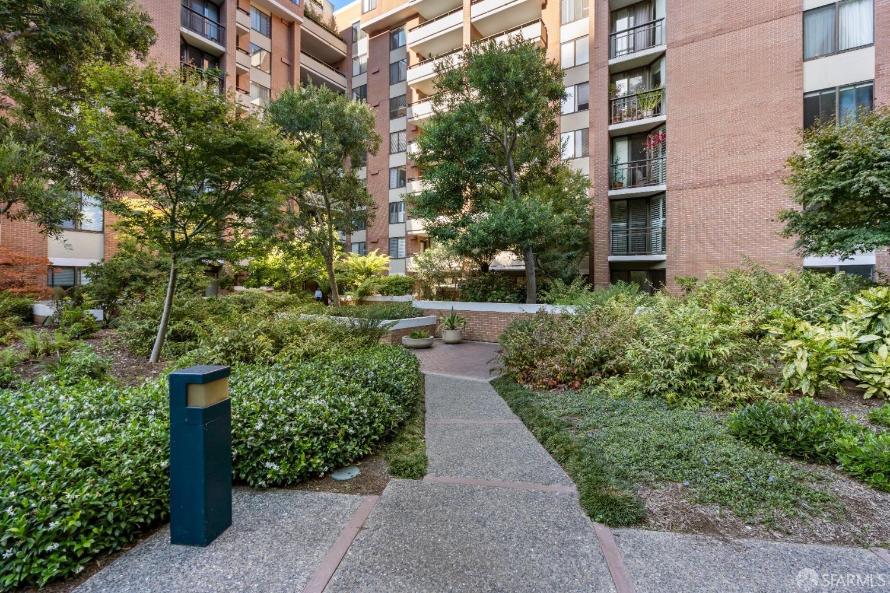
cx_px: 445
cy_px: 296
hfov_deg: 96.7
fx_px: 396
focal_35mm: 16
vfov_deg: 73.7
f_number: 8
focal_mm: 16
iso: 800
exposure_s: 1/80
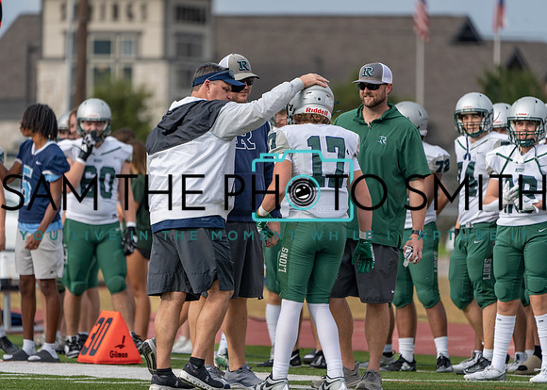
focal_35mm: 422
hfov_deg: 4.8
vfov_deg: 3.4
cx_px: 274
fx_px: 6550
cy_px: 195
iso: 320
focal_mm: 400
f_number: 5.6
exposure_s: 1/1250
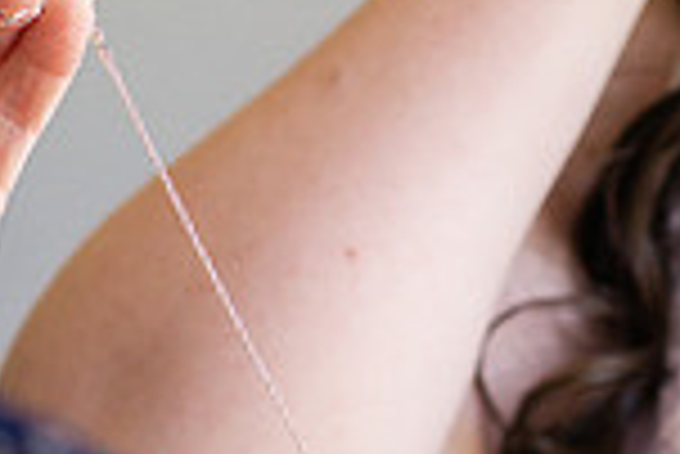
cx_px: 657
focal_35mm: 327
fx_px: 6182
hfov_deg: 6.3
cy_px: 83
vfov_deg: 4.2
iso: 800
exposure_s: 1/320
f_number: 2.8
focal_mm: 85
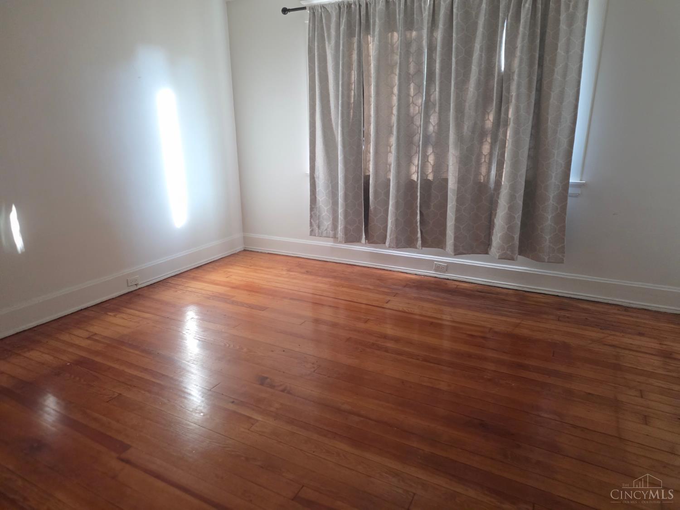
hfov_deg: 73.9
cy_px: 255
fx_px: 452
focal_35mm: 23
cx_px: 340
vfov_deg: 58.9
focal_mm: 6.25
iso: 500
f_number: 1.7
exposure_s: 1/120
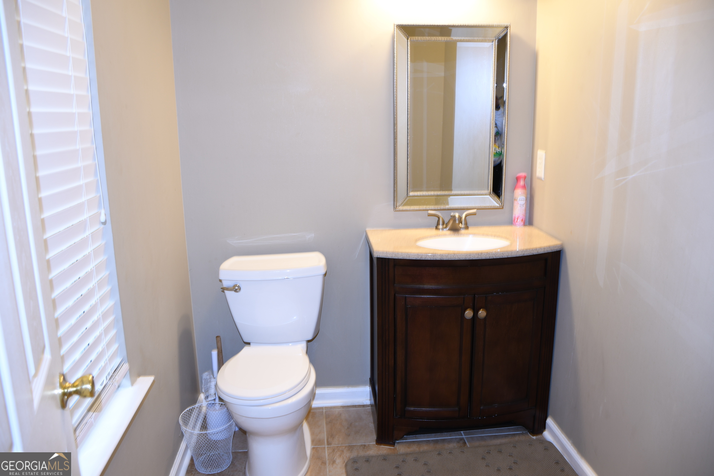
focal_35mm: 27
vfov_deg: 47.9
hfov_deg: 67.4
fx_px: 535
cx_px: 357
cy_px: 238
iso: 125
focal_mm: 18
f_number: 4
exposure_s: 1/5
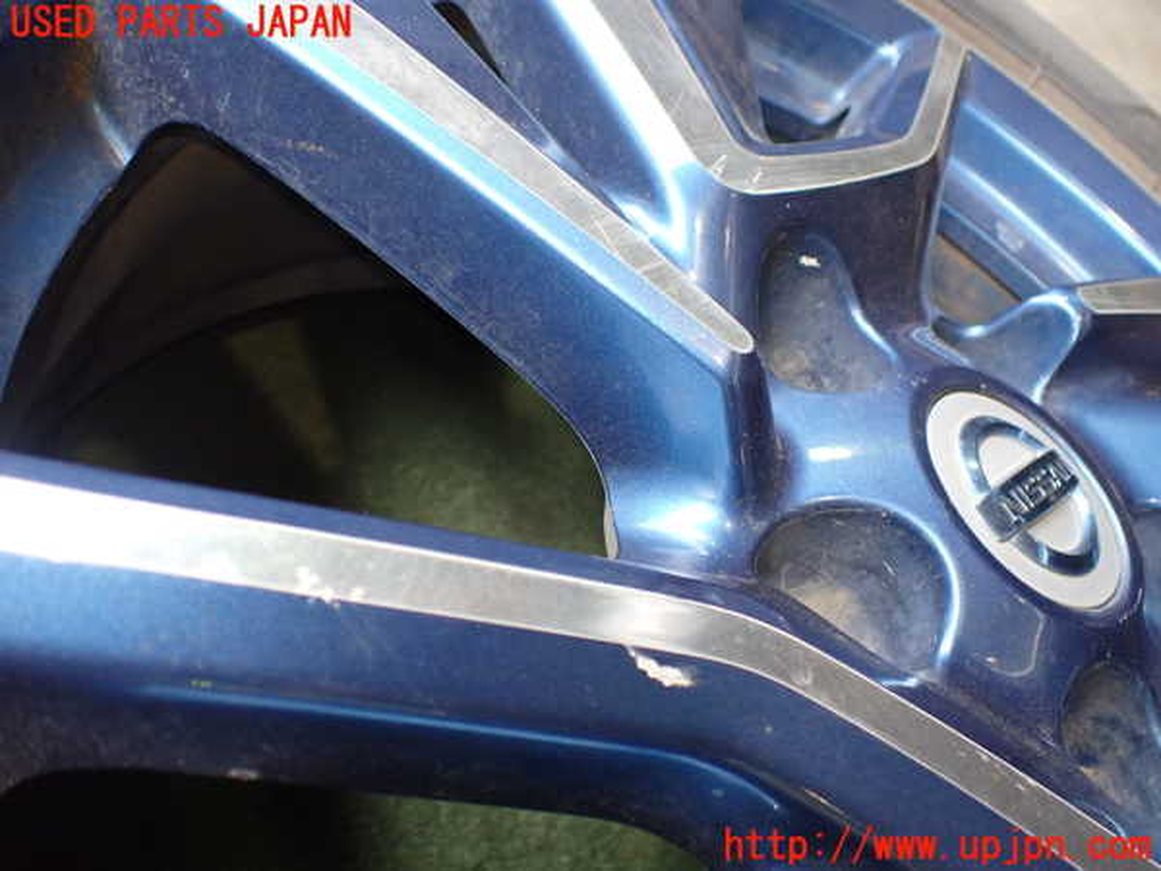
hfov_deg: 60.0
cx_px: 580
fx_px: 1006
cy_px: 436
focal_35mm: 30
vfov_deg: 46.8
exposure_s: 1/125
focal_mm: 5.4
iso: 400
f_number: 2.3
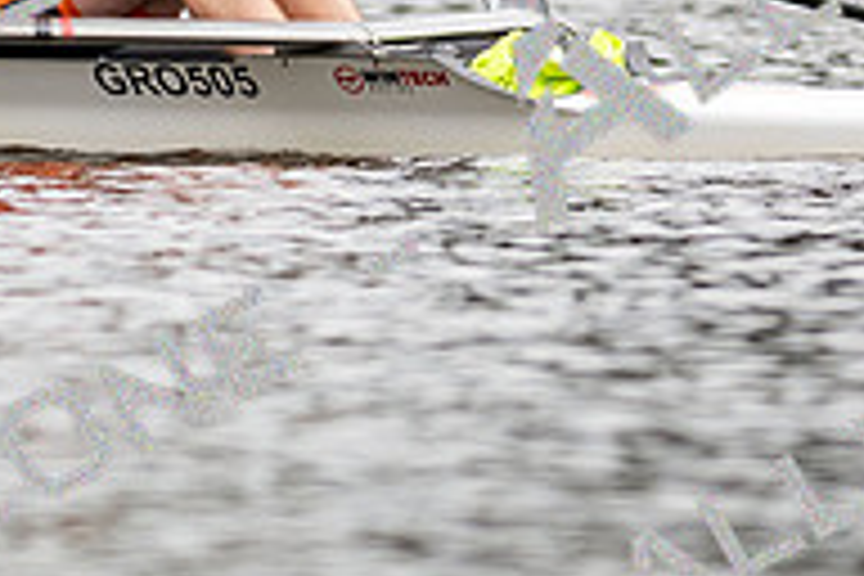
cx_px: 126
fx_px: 32637
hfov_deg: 1.5
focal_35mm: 1360
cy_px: -194
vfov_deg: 1.0
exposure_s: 1/2000
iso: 400
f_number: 4
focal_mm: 300
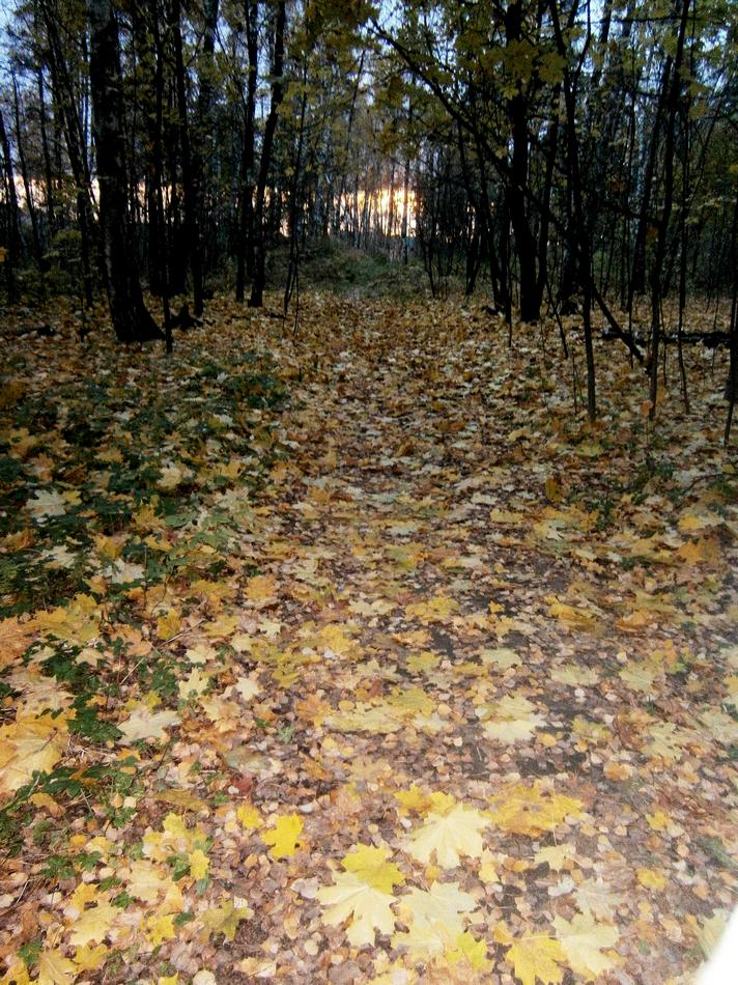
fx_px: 739
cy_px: 492
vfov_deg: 67.3
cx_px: 369
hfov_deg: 53.0
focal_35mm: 26
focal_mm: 4.7
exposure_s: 1/30
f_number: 2.8
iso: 500
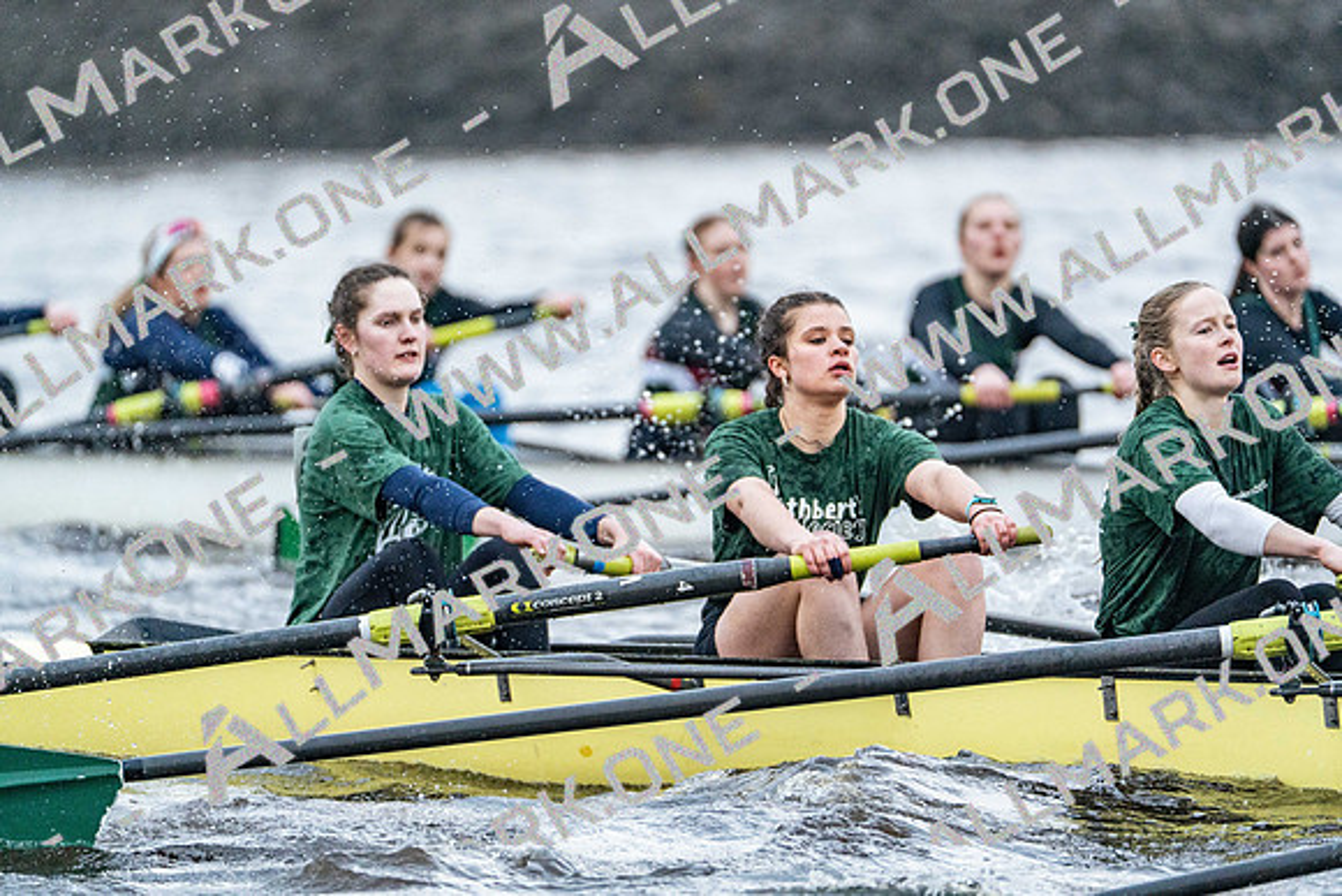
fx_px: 19947
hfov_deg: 3.9
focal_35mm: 535
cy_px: 448
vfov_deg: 2.6
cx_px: 671
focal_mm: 535
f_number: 6.3
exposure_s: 1/1600
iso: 6400
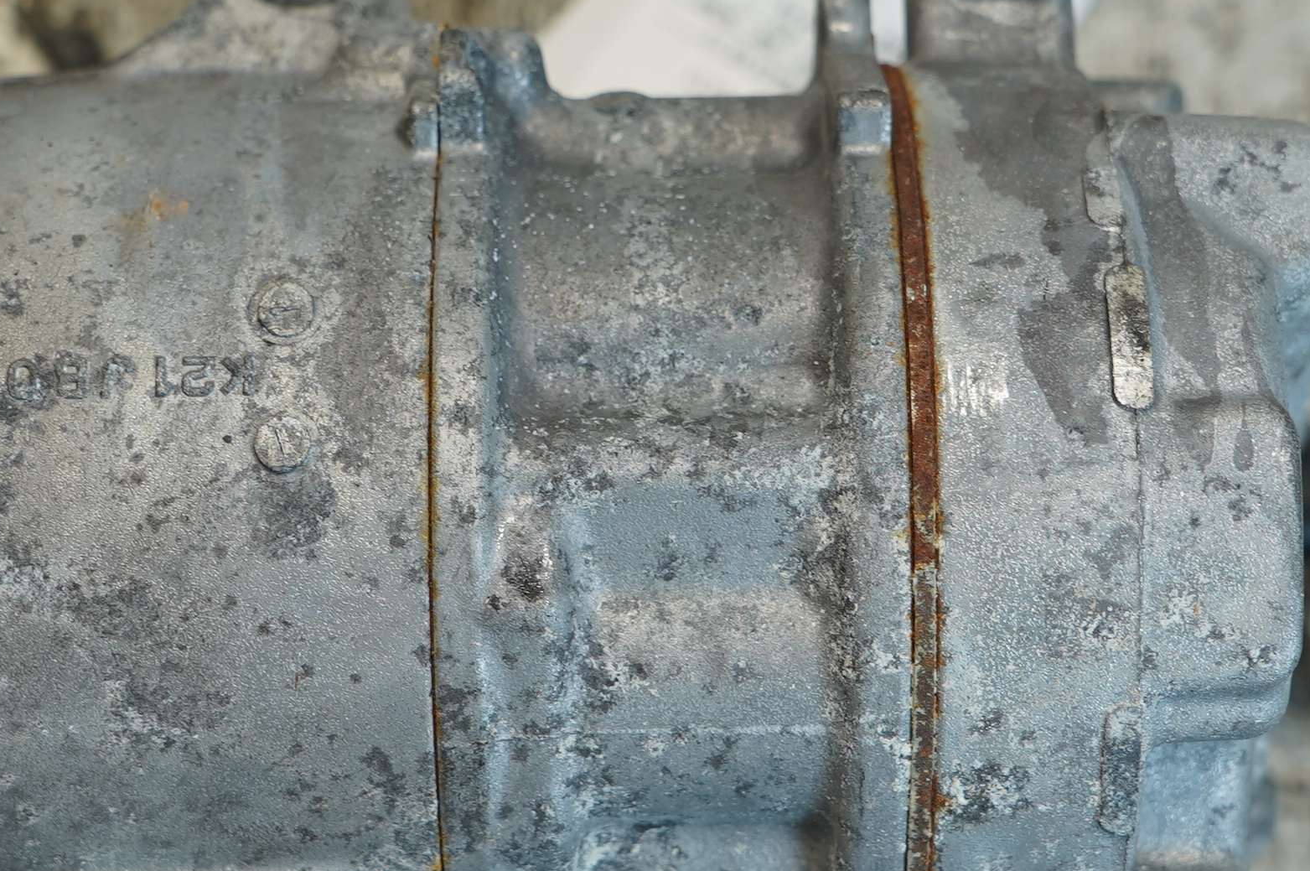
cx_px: 523
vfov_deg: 17.7
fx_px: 2799
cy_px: 510
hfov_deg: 26.3
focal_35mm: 77
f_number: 4
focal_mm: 27
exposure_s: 1/60
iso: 125
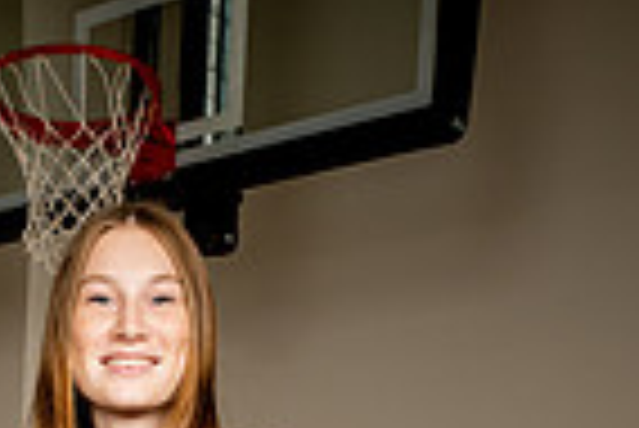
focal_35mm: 95
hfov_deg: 21.0
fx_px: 1688
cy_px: 960
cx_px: 72
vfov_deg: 12.1
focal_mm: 30
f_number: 8
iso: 250
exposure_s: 1/500
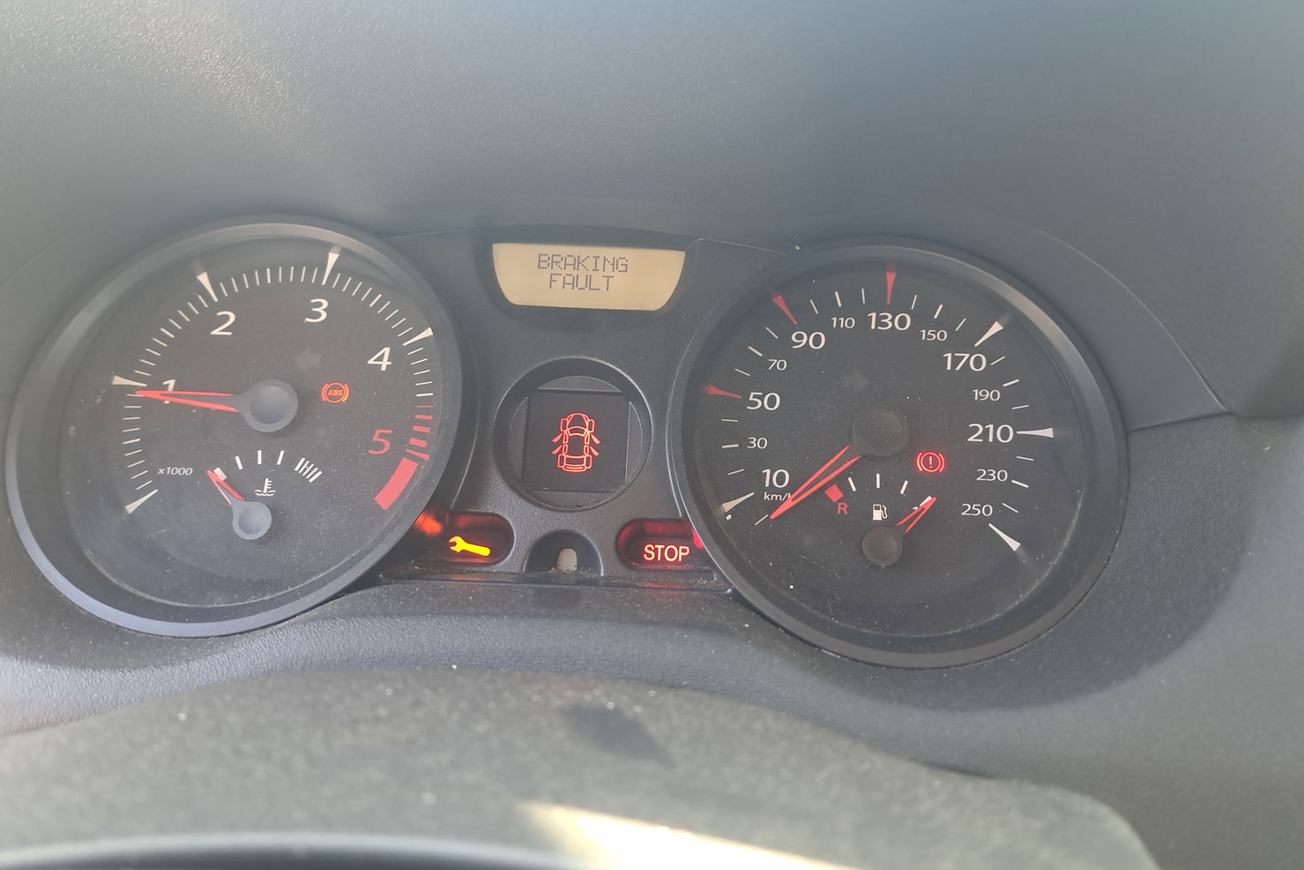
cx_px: 664
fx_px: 978
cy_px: 396
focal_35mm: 27
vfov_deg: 47.9
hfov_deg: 67.4
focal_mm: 5.23
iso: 92
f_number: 1.8
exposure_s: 1/50
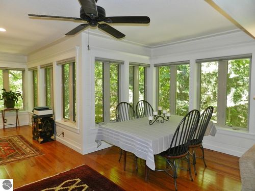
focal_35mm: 23
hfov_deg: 73.9
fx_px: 169
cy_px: 96
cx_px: 128
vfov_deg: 58.9
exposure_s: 1/30
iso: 200
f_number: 3.4
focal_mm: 4
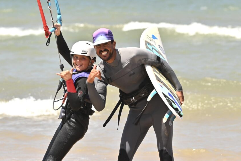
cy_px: 69
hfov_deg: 5.6
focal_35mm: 367
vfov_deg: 3.7
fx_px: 2457
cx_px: 105
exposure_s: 1/750
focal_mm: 200
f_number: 6.7
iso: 100
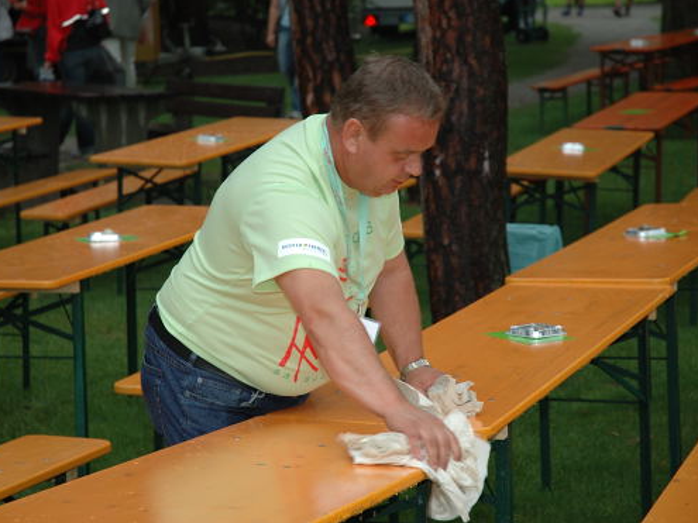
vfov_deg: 12.9
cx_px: 333
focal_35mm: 115
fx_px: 2318
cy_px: 260
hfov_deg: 17.1
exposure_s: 1/60
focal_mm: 70
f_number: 4.5
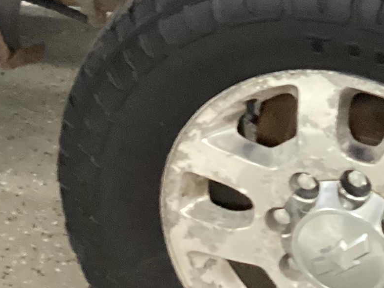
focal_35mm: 129
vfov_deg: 10.7
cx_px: 378
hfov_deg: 15.0
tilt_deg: -21.6
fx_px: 1431
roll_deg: +1.8
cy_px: -240
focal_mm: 3.3
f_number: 2.4
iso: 640
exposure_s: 1/25
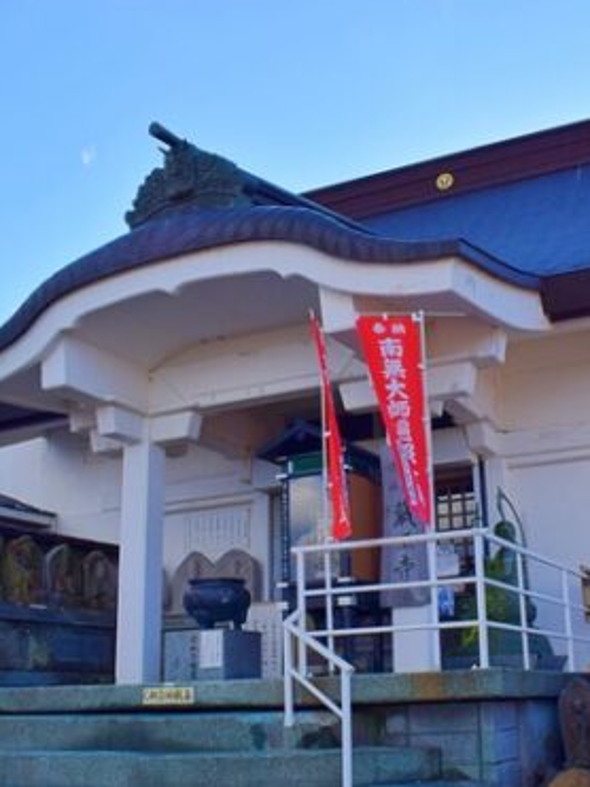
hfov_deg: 34.0
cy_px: 401
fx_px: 955
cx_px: 395
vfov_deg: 44.8
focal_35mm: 42
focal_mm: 18
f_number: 11
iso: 400
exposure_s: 1/500
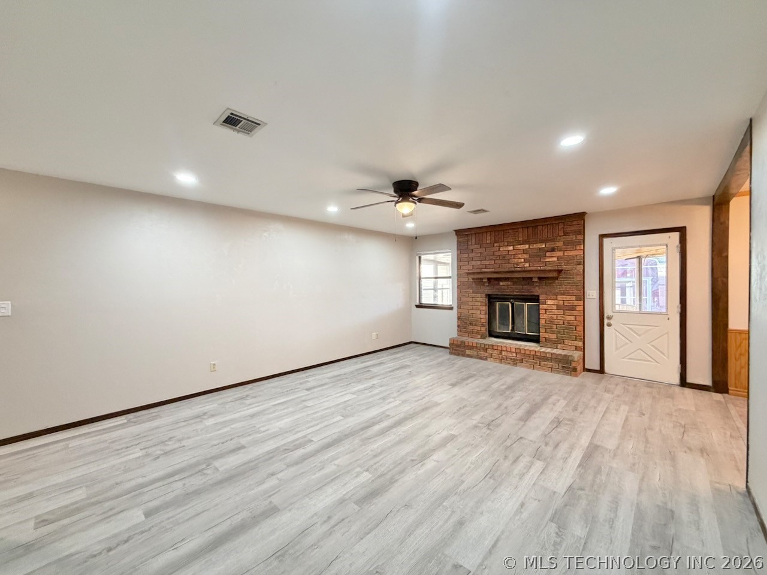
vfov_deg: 85.7
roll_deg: +0.8
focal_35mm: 14
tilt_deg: +1.1
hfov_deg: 102.1
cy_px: 288
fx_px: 310
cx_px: 384
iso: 400
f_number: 2.2
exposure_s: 1/60
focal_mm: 2.22
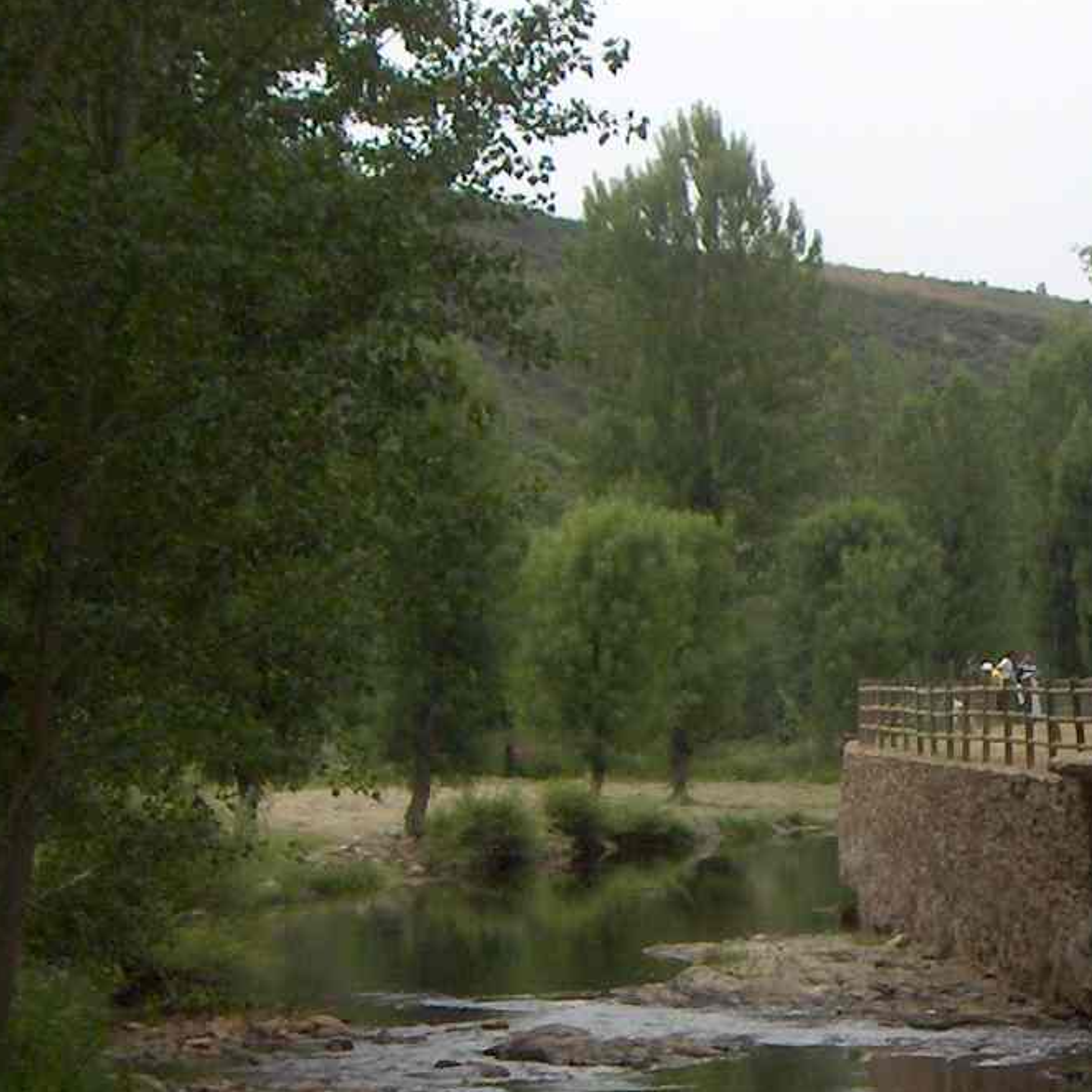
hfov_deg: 12.6
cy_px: 835
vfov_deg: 12.9
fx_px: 4818
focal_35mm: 135
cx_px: 1326
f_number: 4.8
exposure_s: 1/704
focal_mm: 8
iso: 100
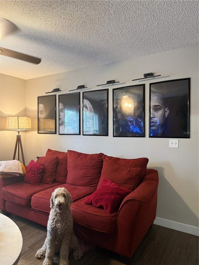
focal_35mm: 24
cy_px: 132
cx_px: 100
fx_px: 184
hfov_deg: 56.8
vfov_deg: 71.6
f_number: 1.78
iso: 250
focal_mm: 6.76
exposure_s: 1/60
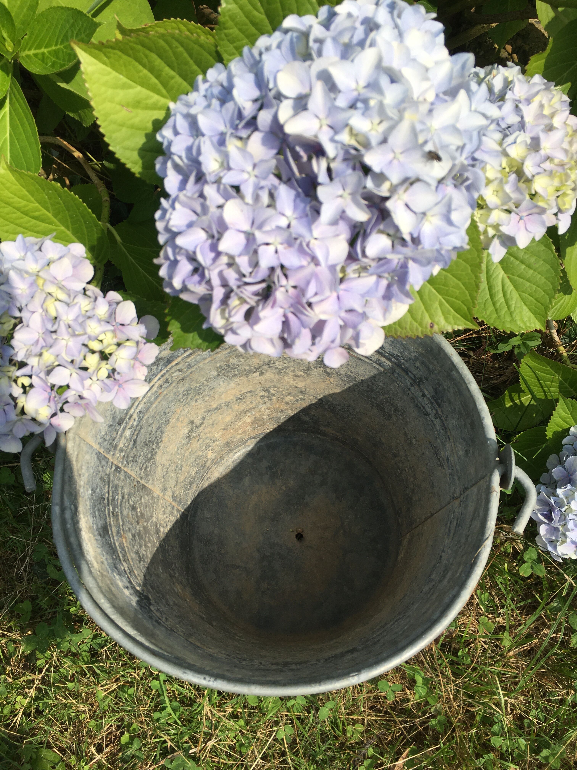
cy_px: 385
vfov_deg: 61.7
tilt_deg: -63.3
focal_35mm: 29
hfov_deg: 48.2
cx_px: 288
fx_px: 645
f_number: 2.2
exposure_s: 1/1789
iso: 25
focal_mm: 4.15
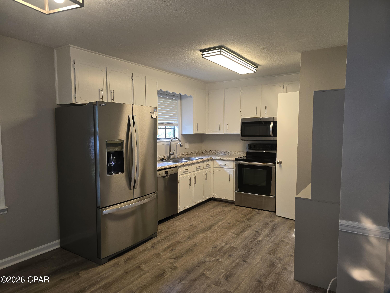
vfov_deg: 58.9
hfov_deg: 73.9
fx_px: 259
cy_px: 146
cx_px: 195
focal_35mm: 23
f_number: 1.7
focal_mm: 6.3
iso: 80
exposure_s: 1/60
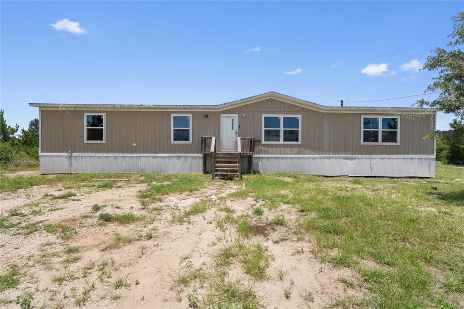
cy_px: 154
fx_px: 232
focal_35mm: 18
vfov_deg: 67.3
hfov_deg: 90.0
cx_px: 232
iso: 500
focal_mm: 18
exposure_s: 1/3200
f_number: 8
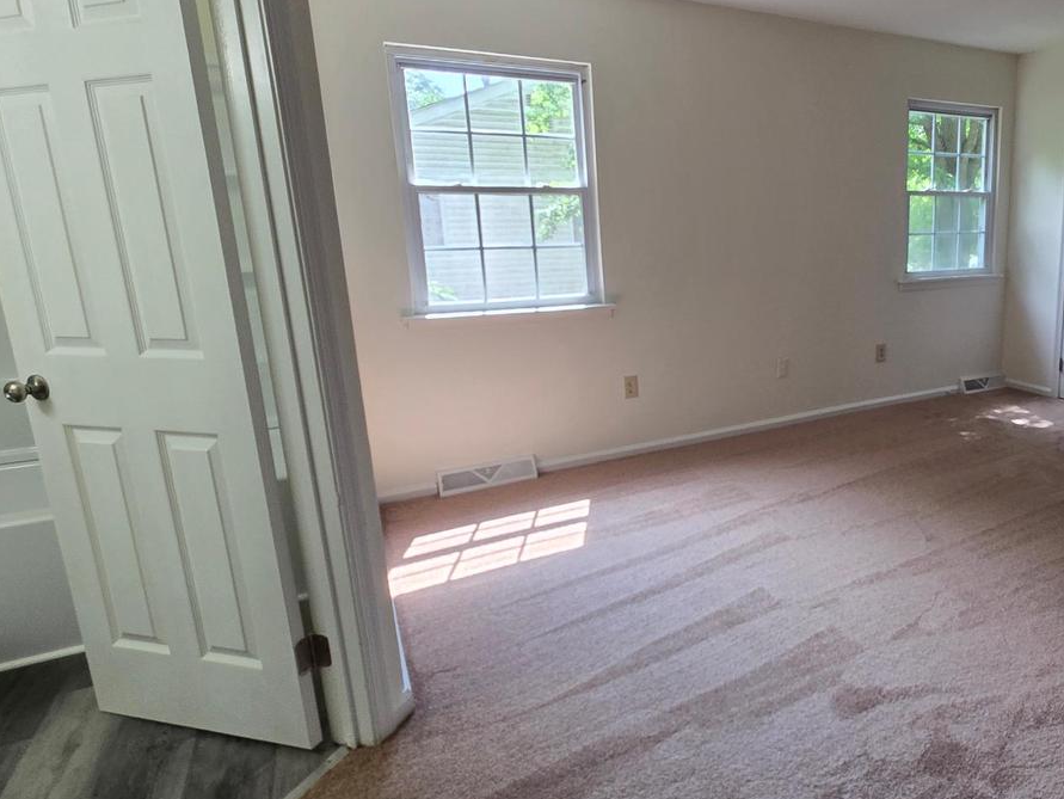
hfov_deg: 74.9
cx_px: 759
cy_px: 354
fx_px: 646
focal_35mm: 21
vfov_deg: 63.3
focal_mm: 2.2
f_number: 2.2
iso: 80
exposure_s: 1/120
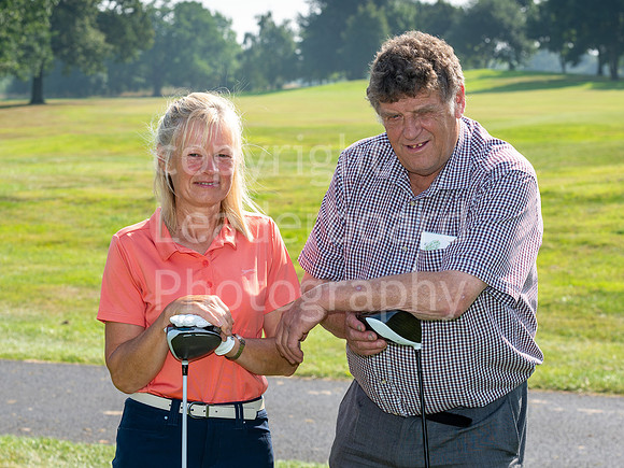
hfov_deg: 16.4
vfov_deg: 12.3
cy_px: 239
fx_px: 2167
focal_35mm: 120
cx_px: 321
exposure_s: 1/200
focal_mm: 95
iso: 100
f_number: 9
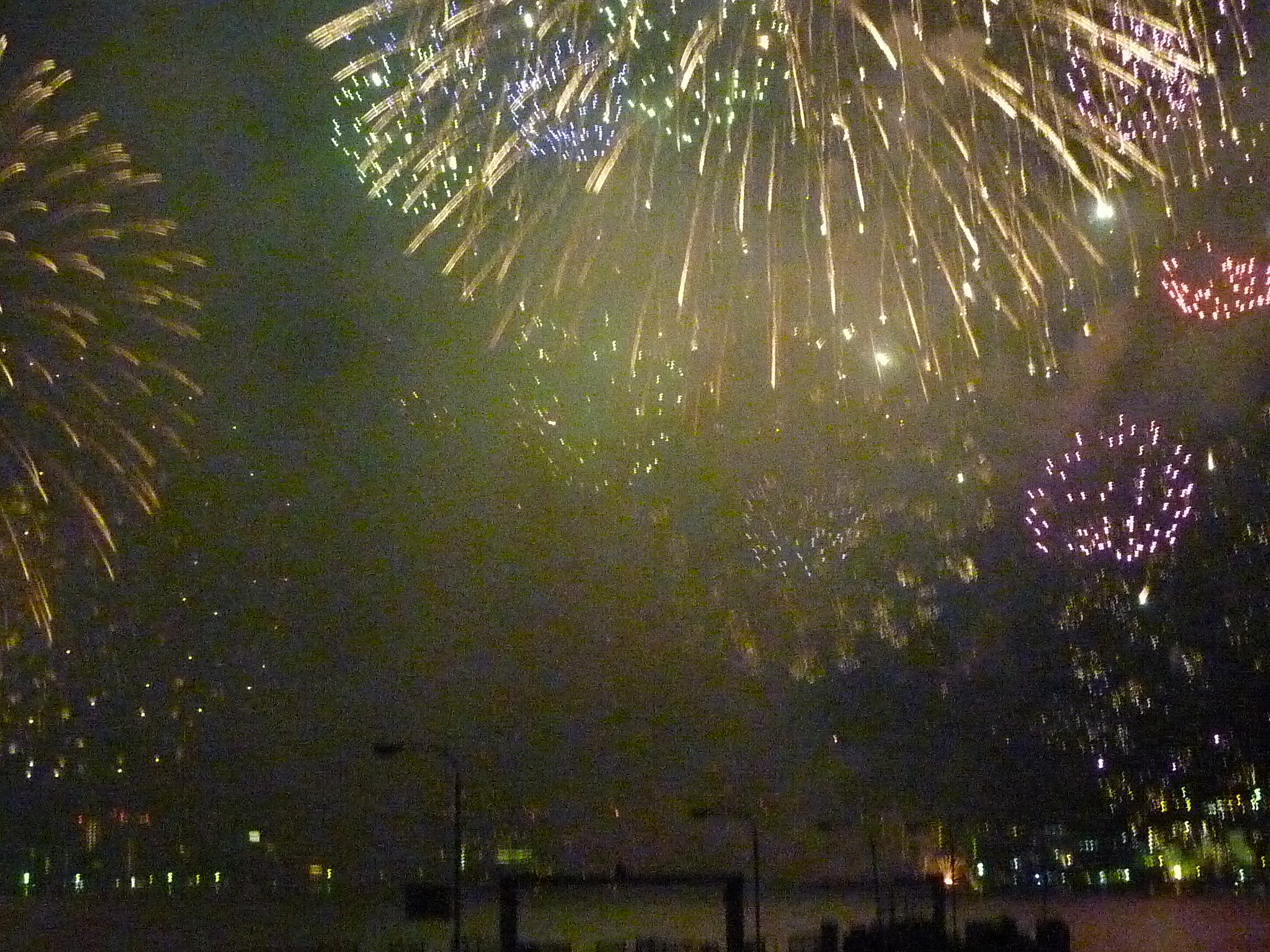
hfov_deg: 25.7
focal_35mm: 76
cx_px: 635
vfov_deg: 19.4
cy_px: 476
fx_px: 2788
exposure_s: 1/8
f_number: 3.7
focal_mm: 6.9
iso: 1250
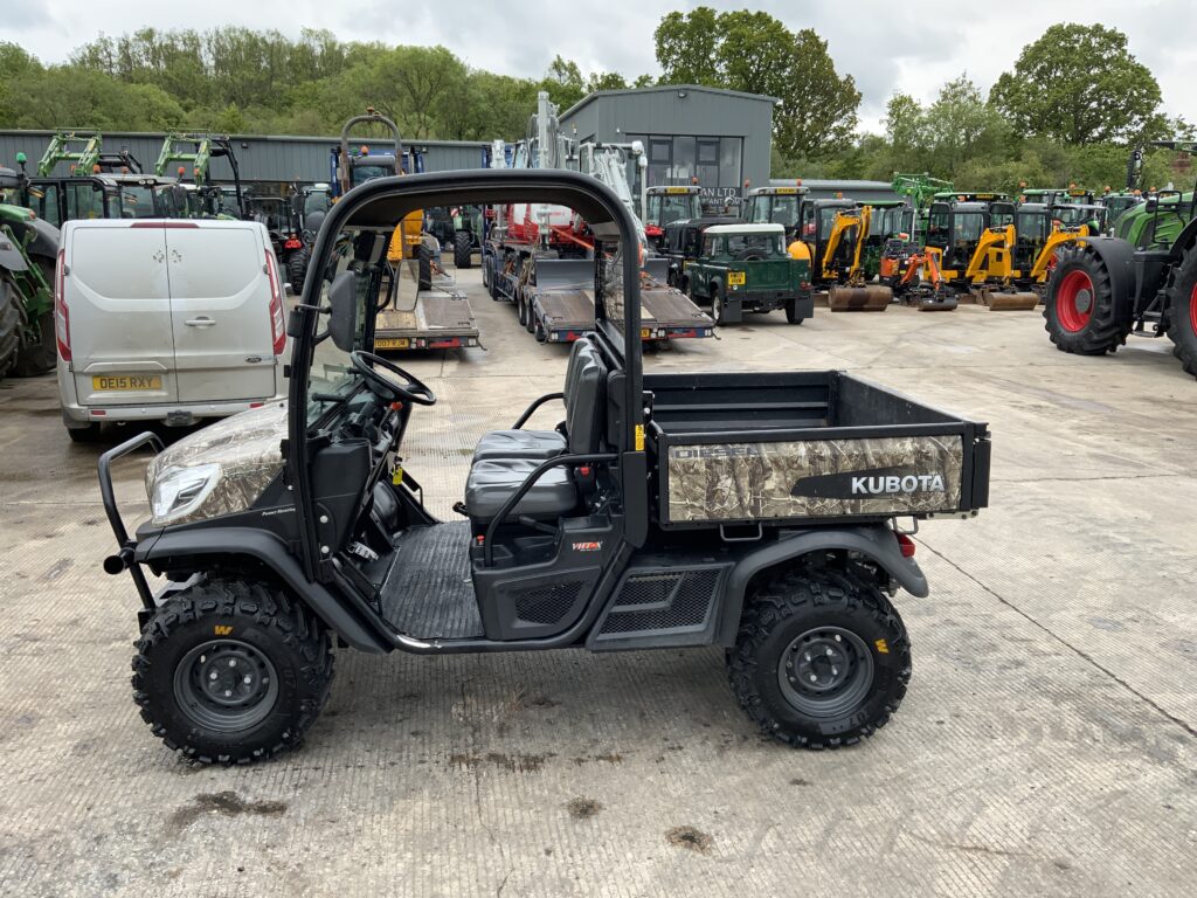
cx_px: 598
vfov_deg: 48.2
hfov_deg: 61.7
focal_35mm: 29
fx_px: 1003
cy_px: 449
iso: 16
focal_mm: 3
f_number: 1.8
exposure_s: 1/442
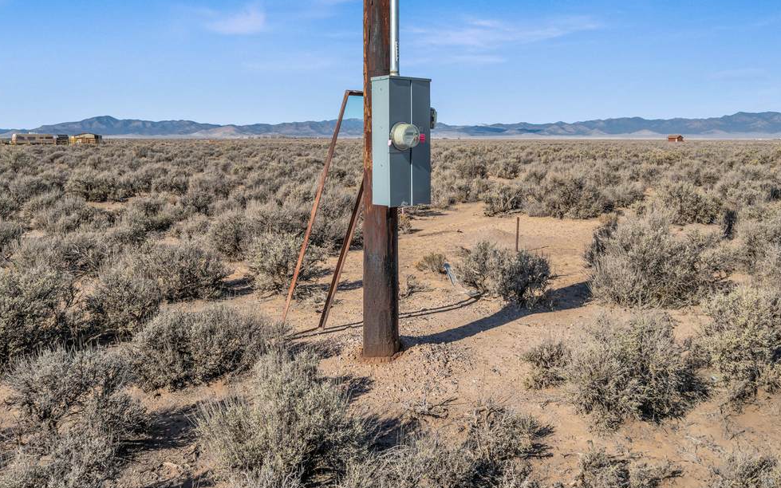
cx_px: 400
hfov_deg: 59.6
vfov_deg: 39.0
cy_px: 168
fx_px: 681
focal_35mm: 32
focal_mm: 24
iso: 100
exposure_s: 1/320
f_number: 9
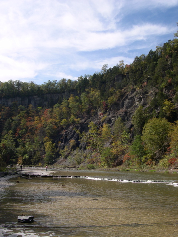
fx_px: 261
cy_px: 118
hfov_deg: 37.7
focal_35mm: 38
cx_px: 89
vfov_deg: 49.0
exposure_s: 1/172
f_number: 7.6
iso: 100
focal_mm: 8
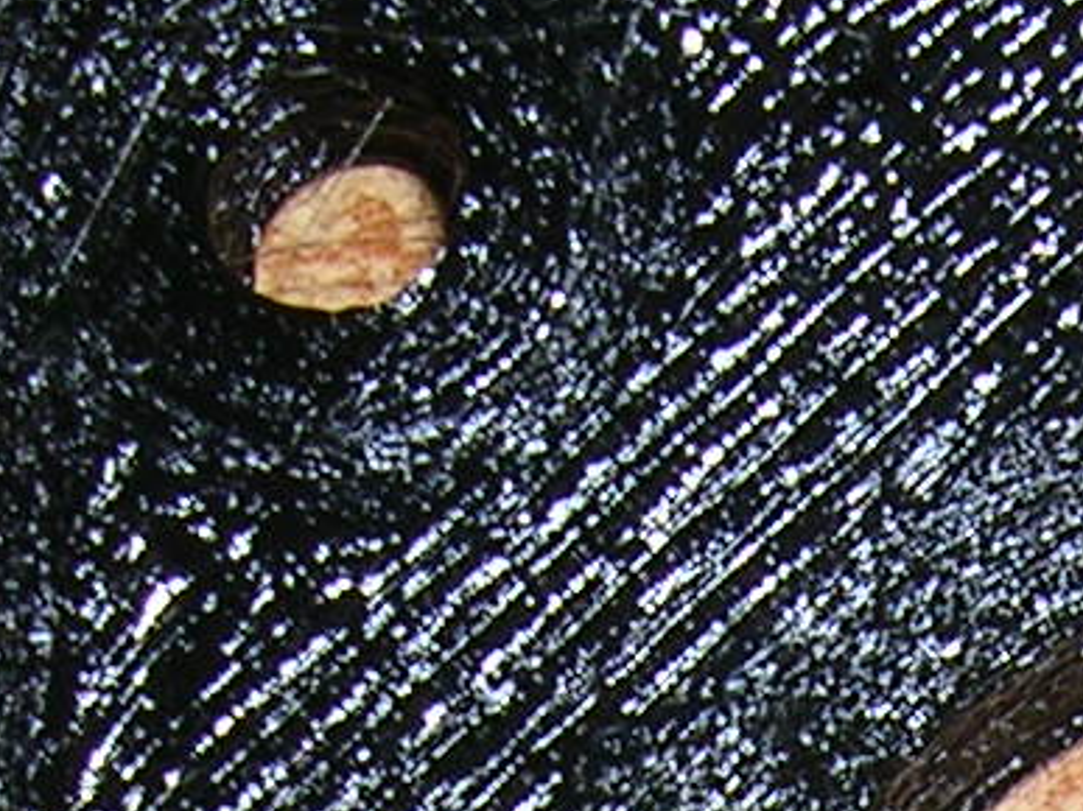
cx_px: 1595
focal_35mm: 201
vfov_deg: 7.1
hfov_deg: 9.6
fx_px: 6287
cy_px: 1700
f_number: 5.6
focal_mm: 5.8
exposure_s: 1/60.1
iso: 50
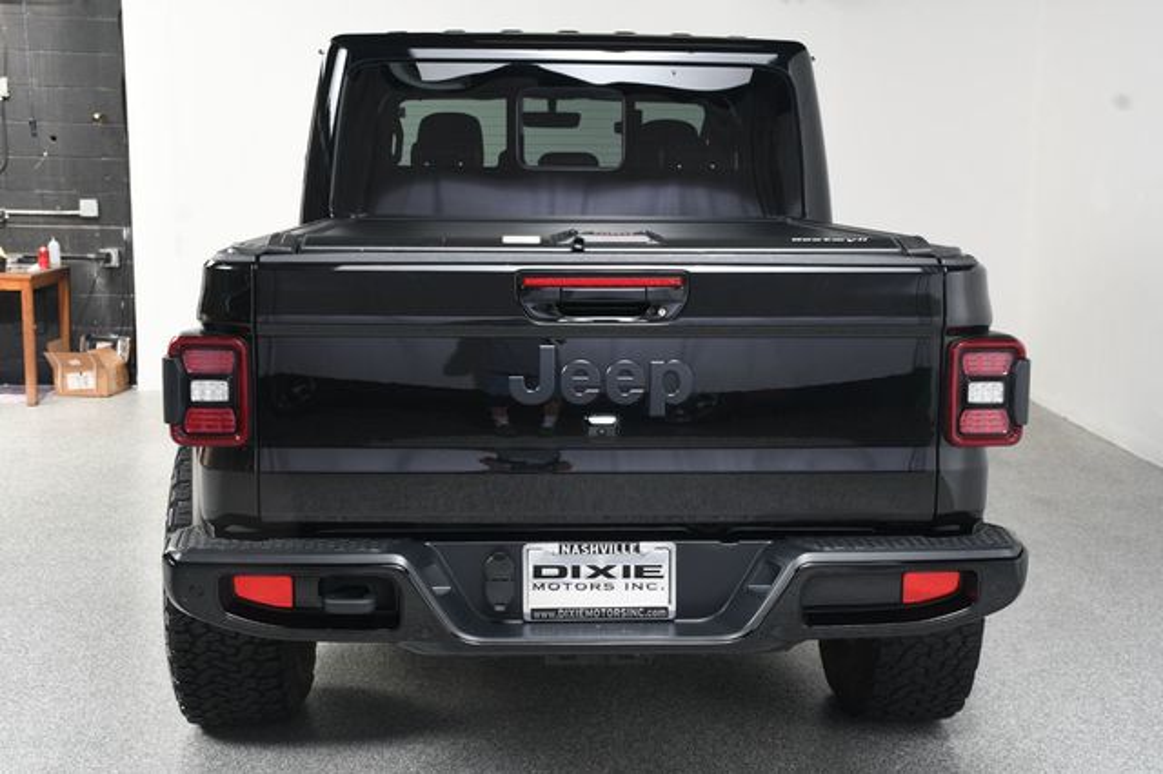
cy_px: 387
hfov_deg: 38.2
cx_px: 582
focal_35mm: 52
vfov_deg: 26.0
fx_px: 1679
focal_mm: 35
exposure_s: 1/160
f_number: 9
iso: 160
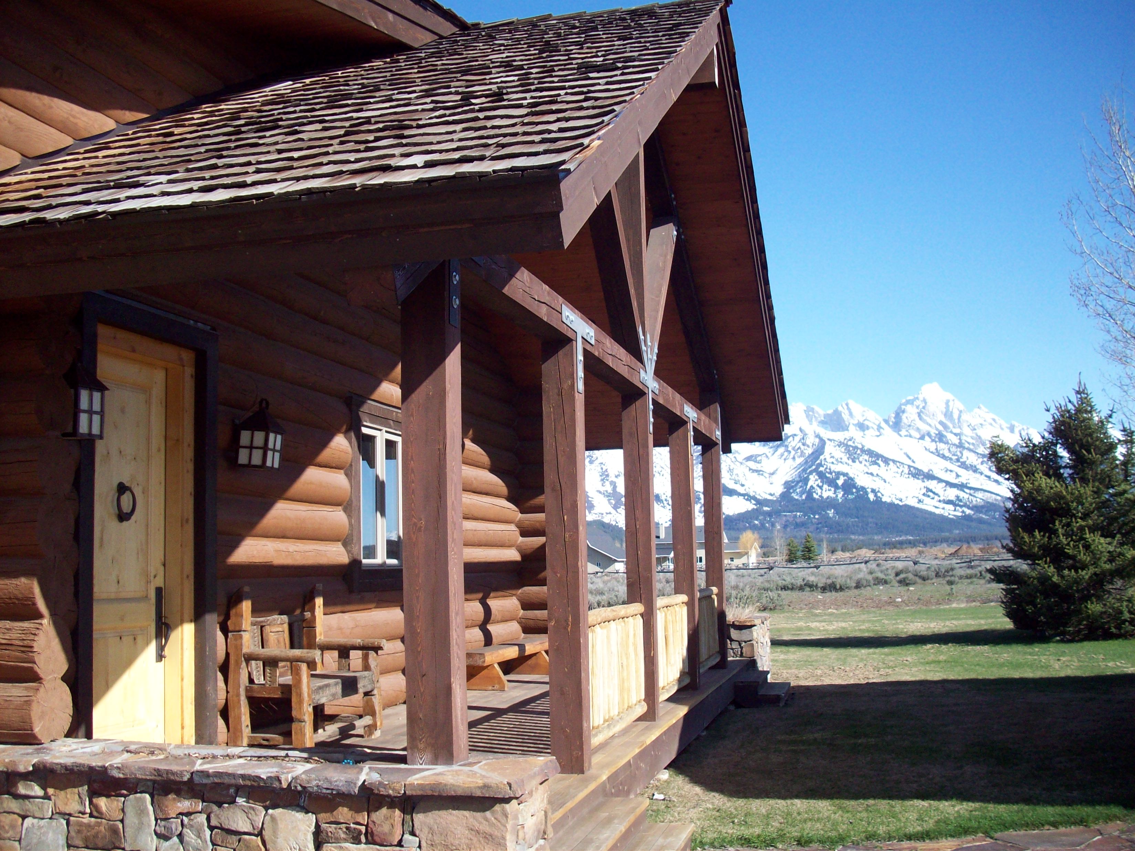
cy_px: 426
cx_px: 568
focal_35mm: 37
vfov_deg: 38.7
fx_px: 1213
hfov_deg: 50.1
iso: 80
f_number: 5.6
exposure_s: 1/217
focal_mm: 6.2
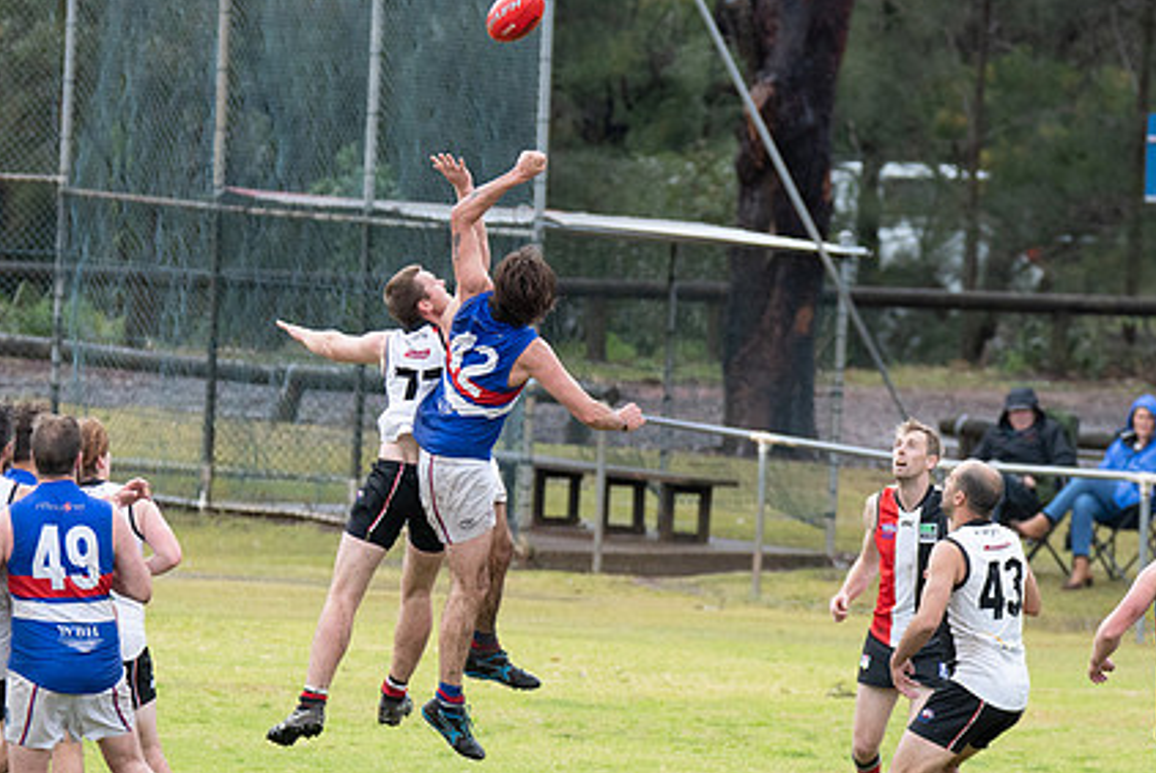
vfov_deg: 2.1
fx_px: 20982
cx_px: 494
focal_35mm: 653
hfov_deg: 3.2
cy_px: 429
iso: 1250
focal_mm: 300
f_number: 7.1
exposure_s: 1/1000
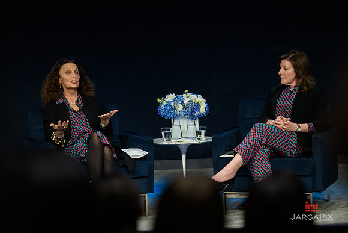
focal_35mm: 155
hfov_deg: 13.2
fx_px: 1499
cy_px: 116
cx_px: 174
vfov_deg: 8.9
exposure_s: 1/200
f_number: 3.2
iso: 1000
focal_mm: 155
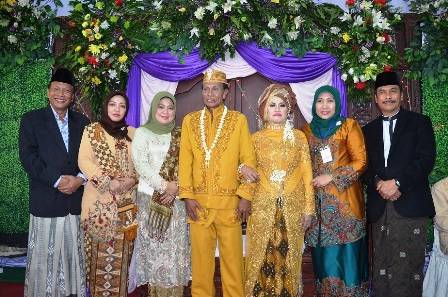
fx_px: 745
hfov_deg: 33.5
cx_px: 224
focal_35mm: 60
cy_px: 148
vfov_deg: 22.5
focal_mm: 40
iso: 800
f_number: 4.5
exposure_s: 1/60
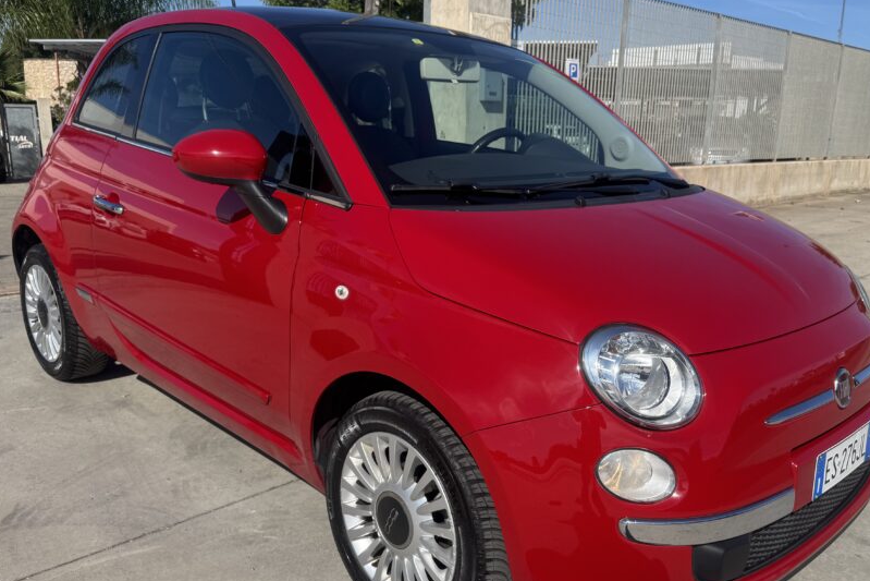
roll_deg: -0.4
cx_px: 480
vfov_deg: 41.0
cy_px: 343
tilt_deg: -15.7
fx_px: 773
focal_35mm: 32
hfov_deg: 58.6
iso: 80
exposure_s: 1/5348
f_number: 1.78
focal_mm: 6.76
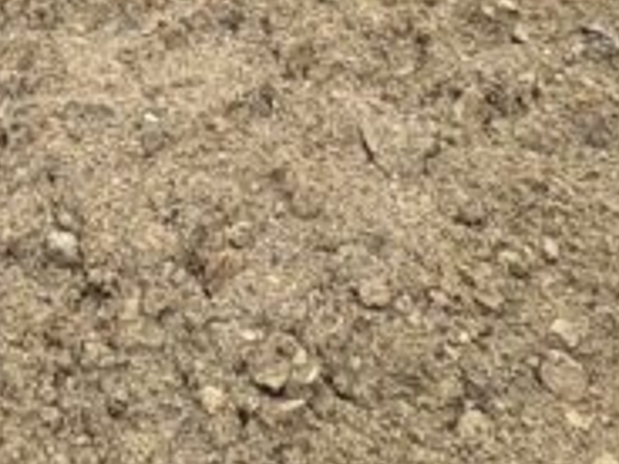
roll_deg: +0.3
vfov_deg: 13.1
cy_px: -716
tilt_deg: -3.5
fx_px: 1395
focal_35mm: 78
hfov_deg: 23.2
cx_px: -91
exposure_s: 1/2028
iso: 50
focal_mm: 2.22
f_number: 2.2
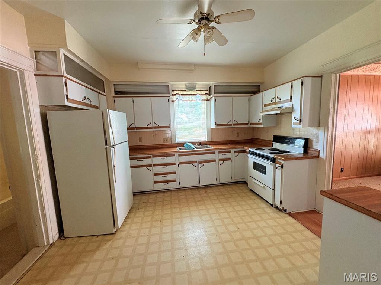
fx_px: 154
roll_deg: +3.2
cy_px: 142
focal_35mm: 14
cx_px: 190
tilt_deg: -6.7
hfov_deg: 102.1
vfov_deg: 85.7
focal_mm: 2.22
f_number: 2.2
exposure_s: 1/60
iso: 320
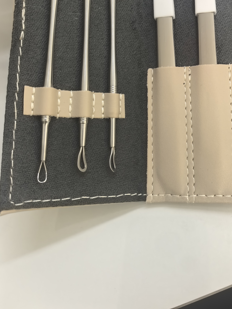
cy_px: 88
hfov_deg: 36.2
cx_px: 166
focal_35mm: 39
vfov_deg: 46.6
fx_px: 349
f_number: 2.8
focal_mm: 6.98
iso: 400
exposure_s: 1/50
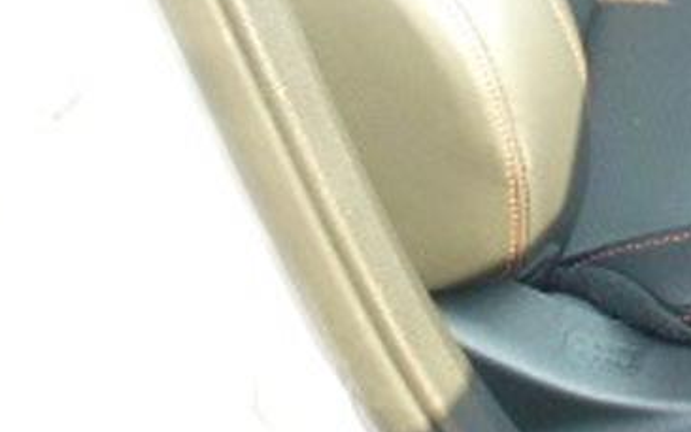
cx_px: 1152
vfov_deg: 13.4
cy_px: -319
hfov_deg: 19.1
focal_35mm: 89
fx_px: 1677
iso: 200
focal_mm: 4.3
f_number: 3.3
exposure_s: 1/60
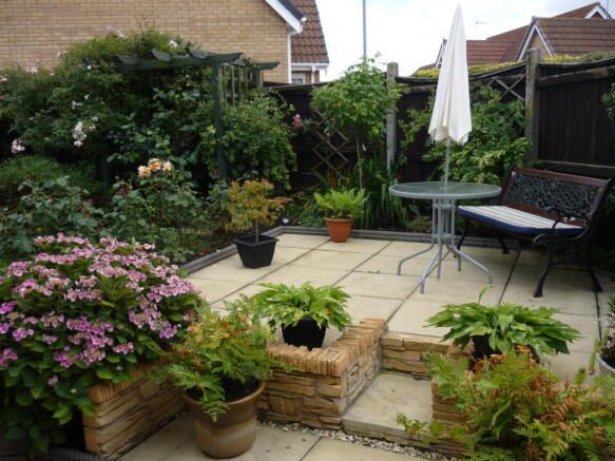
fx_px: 586
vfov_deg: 42.9
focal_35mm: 33
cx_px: 308
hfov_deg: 55.4
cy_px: 230
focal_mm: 5.5
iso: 100
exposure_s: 1/500
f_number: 2.8
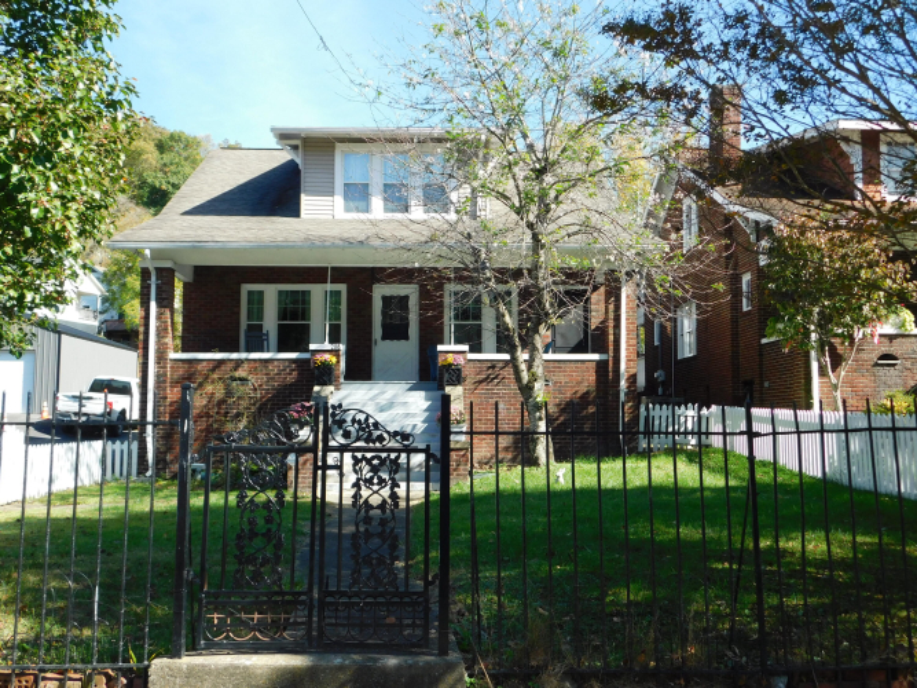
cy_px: 344
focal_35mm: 36
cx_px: 458
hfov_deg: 51.4
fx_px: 953
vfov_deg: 39.6
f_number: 3.5
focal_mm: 6.3
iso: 125
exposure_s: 1/400
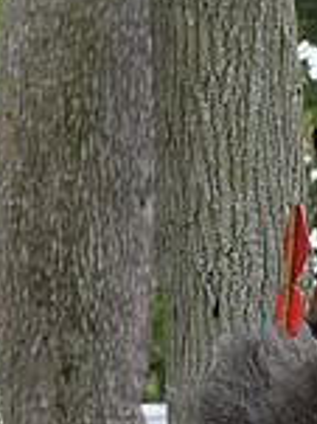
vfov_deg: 3.0
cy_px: 434
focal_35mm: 665
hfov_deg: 2.2
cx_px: 659
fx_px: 8131
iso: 1000
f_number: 4.5
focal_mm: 120
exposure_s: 1/1250
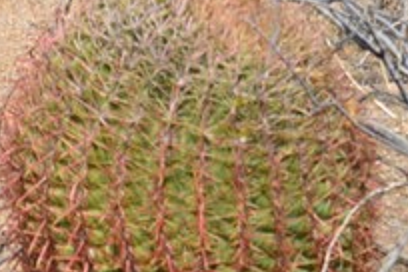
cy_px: 170
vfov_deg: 3.1
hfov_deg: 4.7
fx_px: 4971
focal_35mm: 439
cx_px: 276
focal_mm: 55
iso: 400
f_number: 6.3
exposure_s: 1/1600
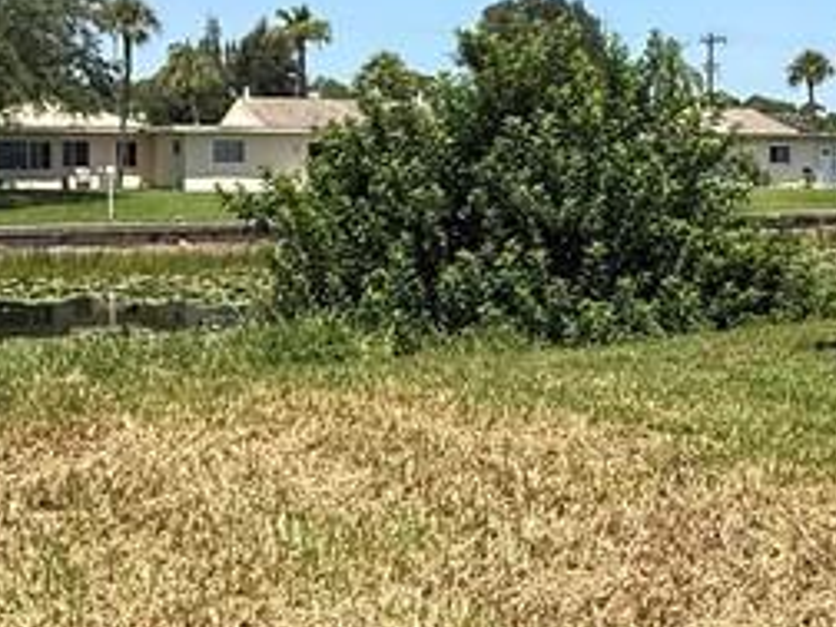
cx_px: 541
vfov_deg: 25.6
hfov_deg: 33.6
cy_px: 245
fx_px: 1377
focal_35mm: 57
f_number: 2.2
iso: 50
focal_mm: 2.22
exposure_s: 1/1656
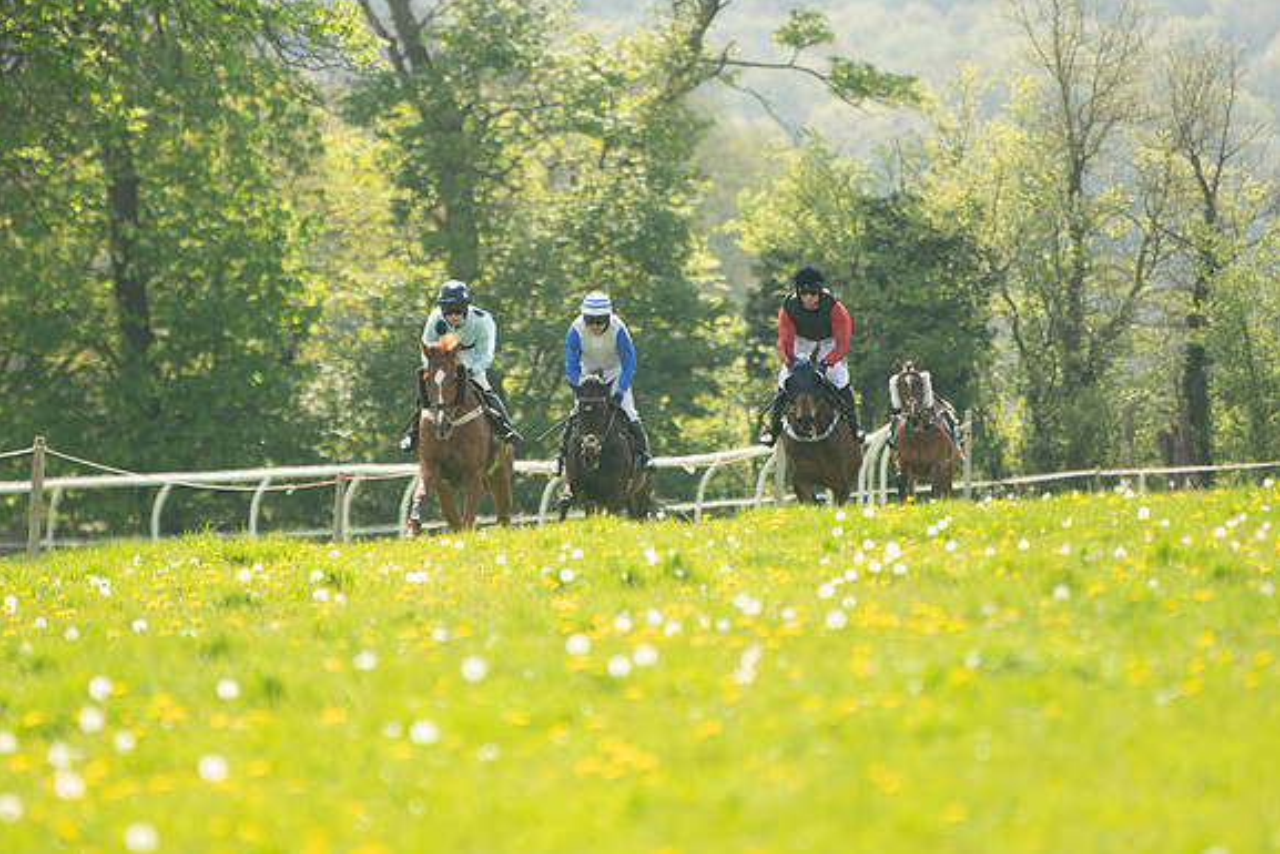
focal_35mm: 422
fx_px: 15007
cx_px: 641
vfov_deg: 3.3
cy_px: 427
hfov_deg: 4.9
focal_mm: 280
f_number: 4
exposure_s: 1/1250
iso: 400
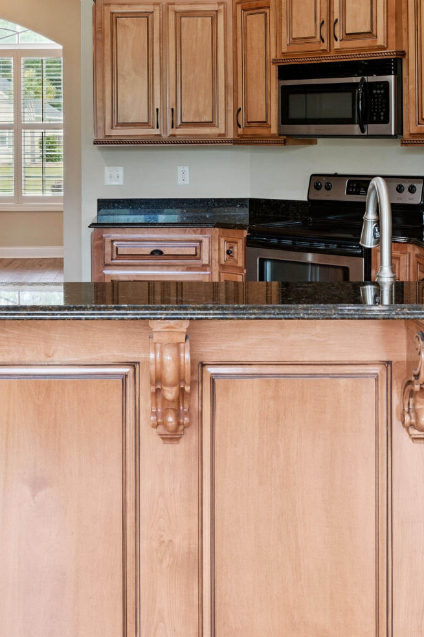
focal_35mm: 58
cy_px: 141
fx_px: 1025
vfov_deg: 33.6
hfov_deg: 23.2
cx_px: 135
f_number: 8
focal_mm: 19
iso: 250
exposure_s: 1/15
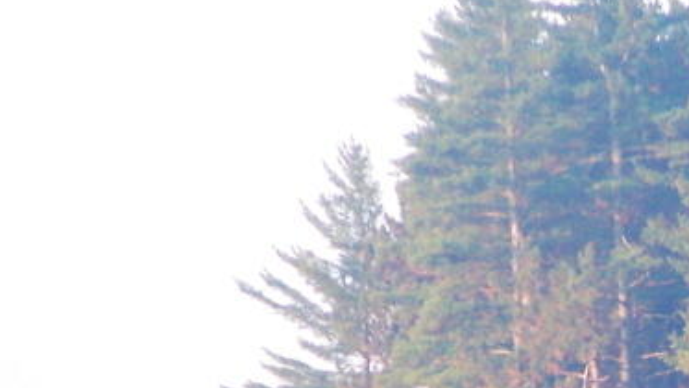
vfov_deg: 1.3
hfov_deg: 2.3
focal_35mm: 947
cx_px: 826
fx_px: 17305
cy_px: 493
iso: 140
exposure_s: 1/200
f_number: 3.6
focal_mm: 52.6
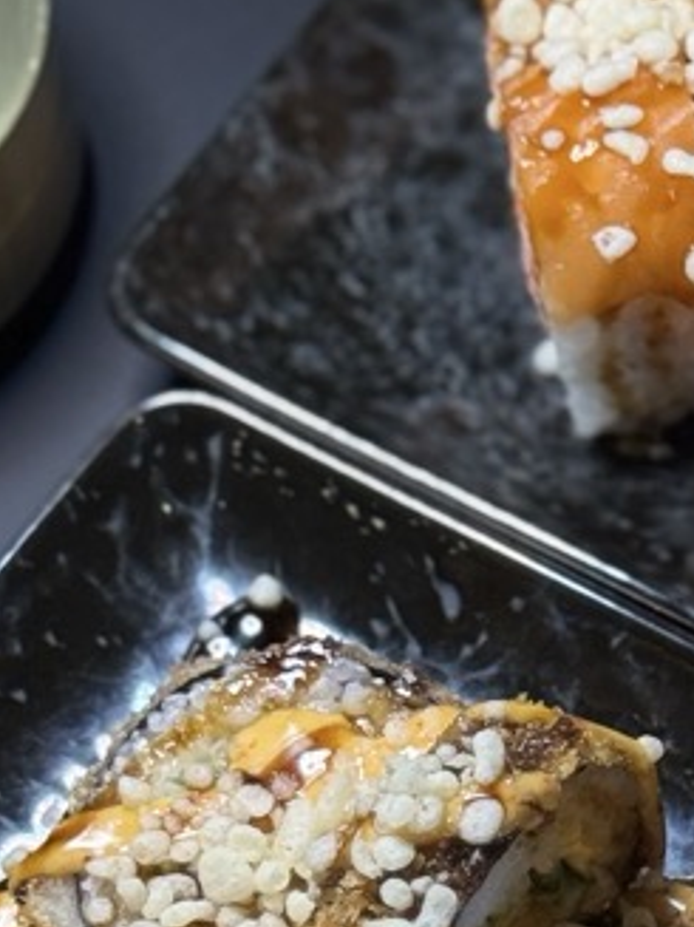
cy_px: 709
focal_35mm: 188
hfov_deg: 7.8
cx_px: 1020
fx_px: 5029
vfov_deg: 10.5
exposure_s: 1/87
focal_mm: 6.76
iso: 100
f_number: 1.78
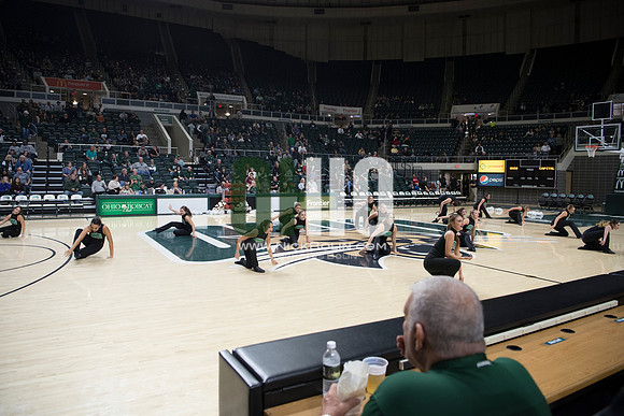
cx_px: 312
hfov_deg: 69.4
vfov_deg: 49.6
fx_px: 451
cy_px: 208
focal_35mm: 26
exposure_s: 1/500
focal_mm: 26
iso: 2000
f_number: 3.5
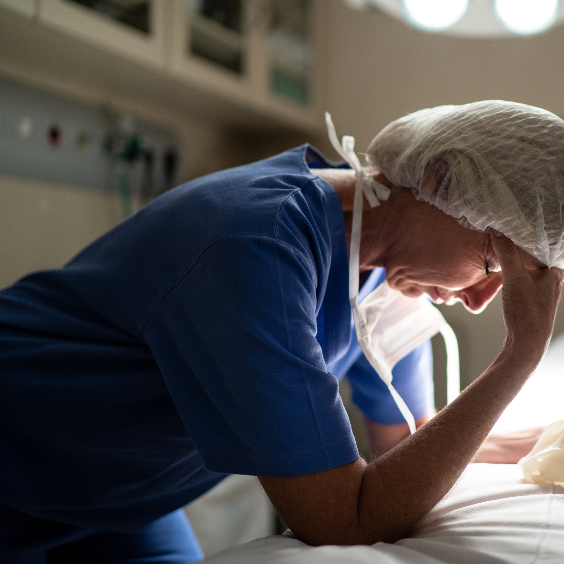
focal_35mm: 45
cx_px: 408
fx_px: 830
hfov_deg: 36.8
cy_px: 280
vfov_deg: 37.6
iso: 800
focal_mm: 35
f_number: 1.4
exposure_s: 1/320
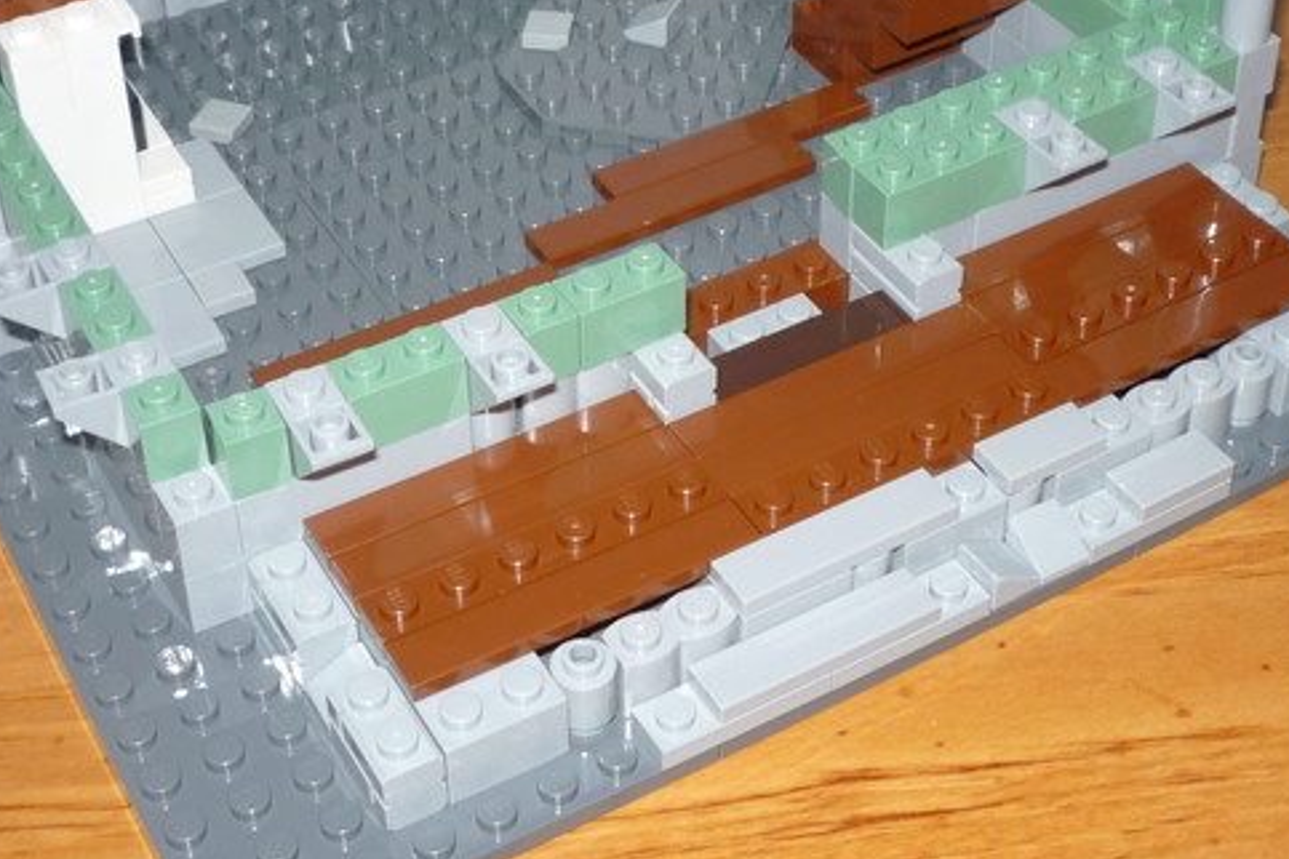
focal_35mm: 62
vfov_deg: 21.7
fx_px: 2220
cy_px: 228
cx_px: 689
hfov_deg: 32.4
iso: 100
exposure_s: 1/30
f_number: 3.3
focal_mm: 5.2
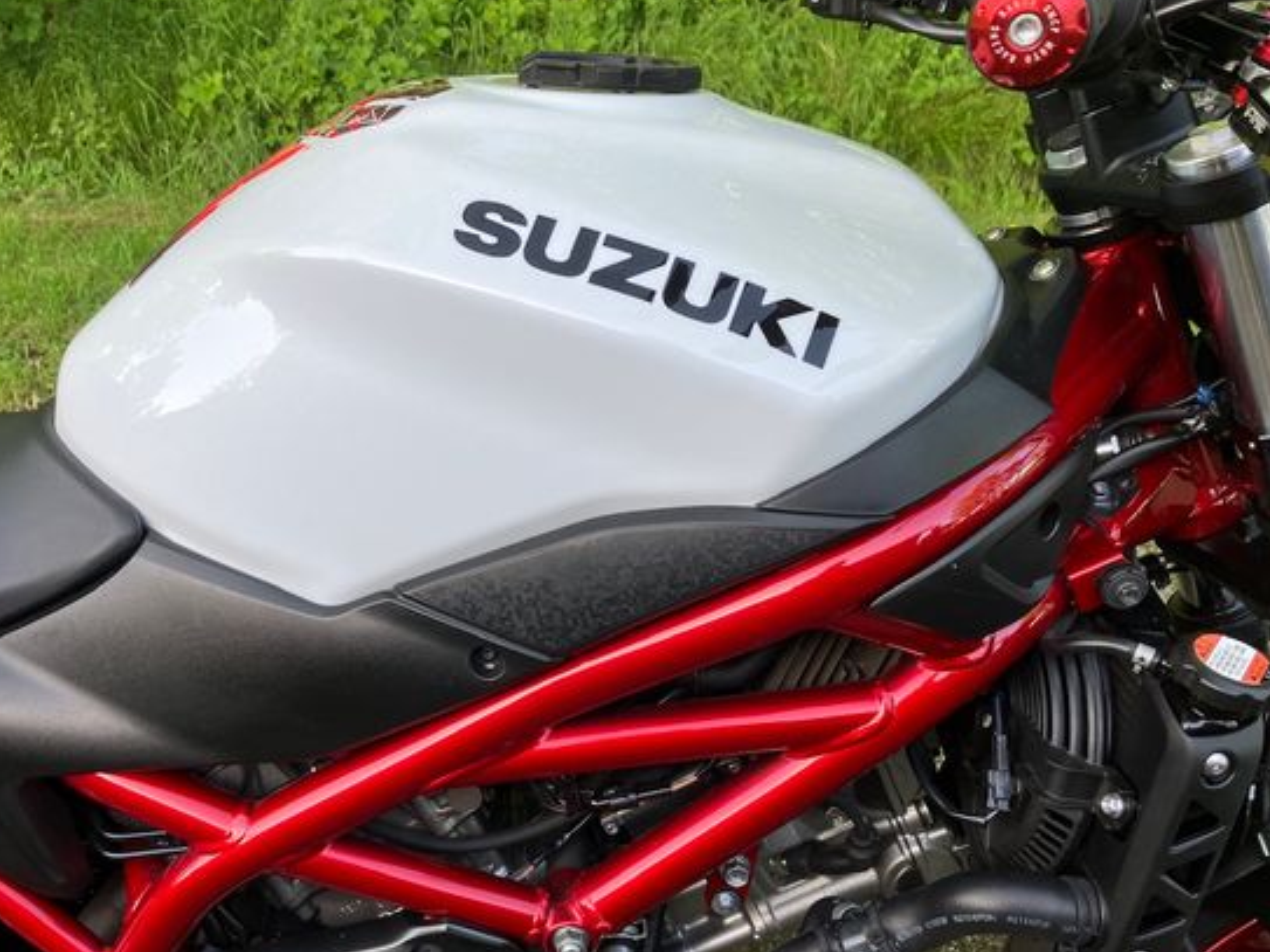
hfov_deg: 55.1
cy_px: 489
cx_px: 524
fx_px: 1210
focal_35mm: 33
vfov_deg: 42.9
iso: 25
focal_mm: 3.99
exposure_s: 1/221
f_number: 1.8
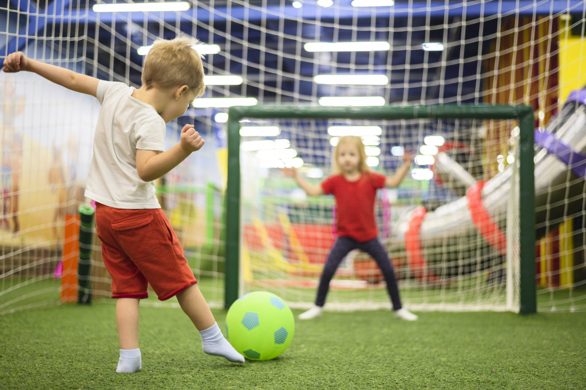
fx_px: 813
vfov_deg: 27.0
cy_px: 195
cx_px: 293
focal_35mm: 50
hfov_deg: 39.6
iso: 500
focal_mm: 50
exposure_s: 1/125
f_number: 1.8
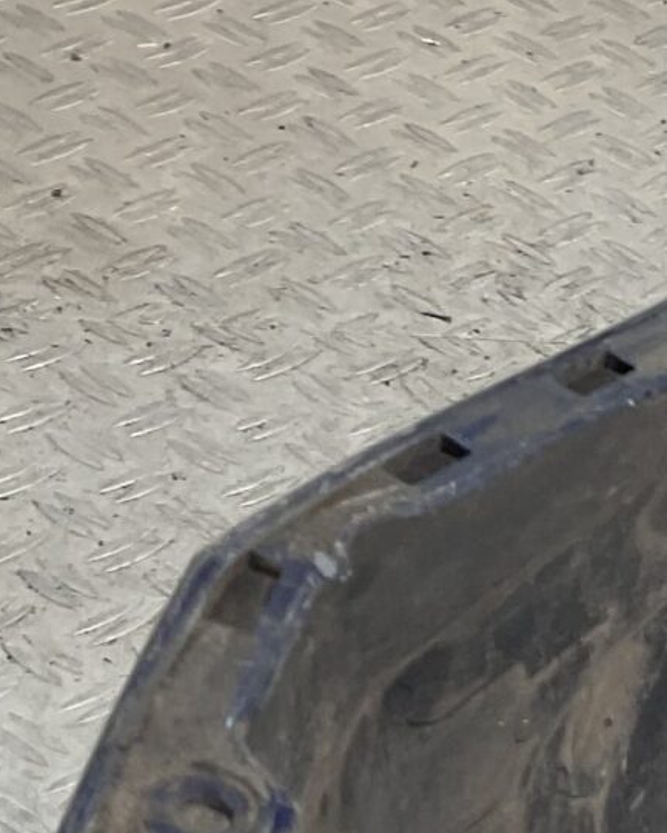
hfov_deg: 10.3
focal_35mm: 134
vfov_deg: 14.1
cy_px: 908
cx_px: 1505
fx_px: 3306
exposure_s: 1/120
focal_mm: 3
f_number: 1.8
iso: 20
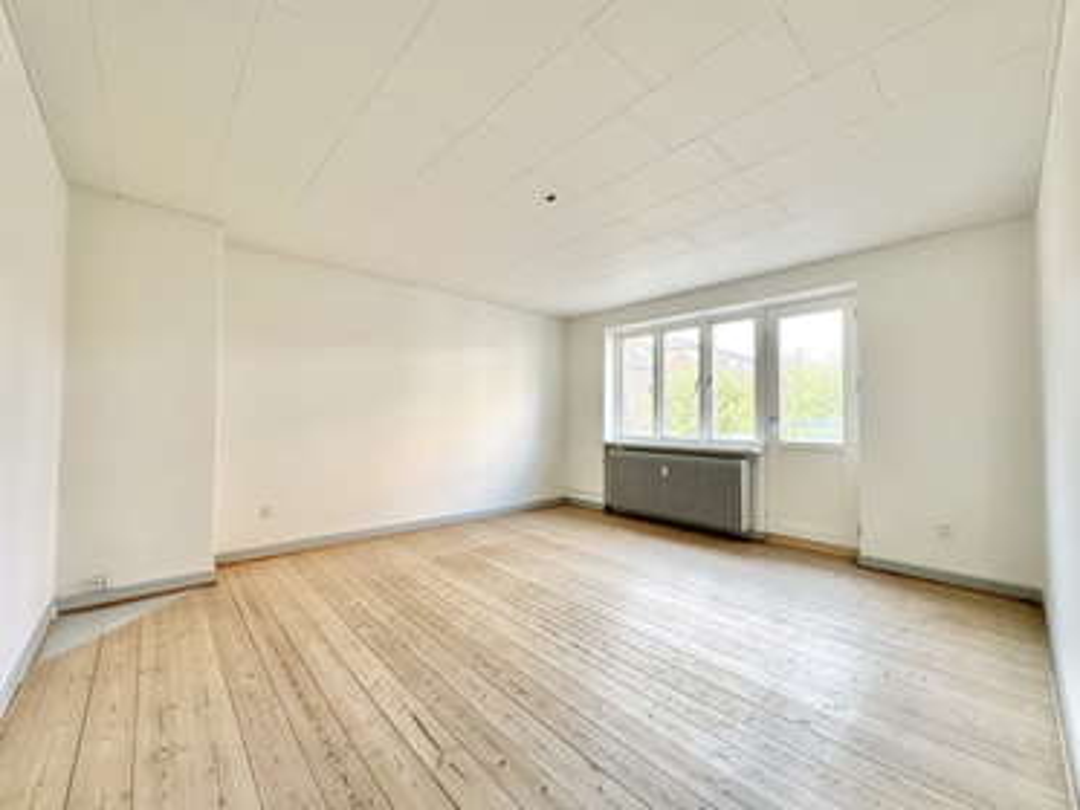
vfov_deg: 85.7
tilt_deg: +1.7
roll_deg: -0.5
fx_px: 437
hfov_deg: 102.0
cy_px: 405
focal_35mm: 14
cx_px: 540
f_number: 2.2
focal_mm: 2.22
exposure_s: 1/99
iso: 100
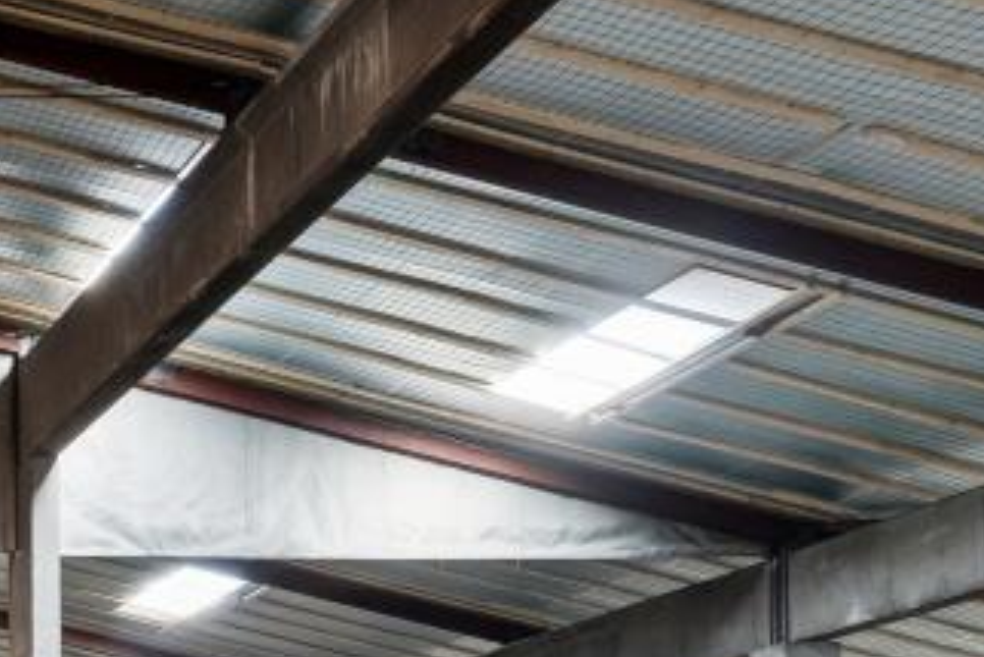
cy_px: 955
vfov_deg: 21.3
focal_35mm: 55
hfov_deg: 25.6
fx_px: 1498
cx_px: -547
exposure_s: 1/2
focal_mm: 11.5
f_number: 9
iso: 640
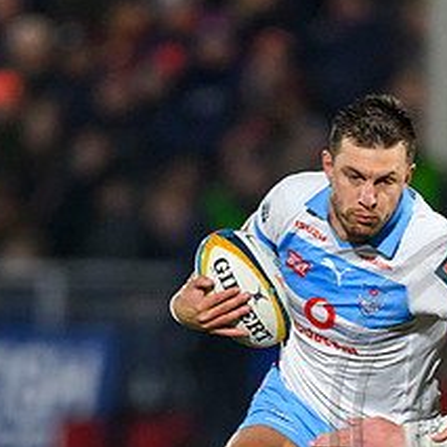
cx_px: 225
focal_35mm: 1434
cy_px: 514
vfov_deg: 1.2
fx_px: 20950
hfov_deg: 1.2
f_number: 2.8
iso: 5000
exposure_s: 1/1250
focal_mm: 400
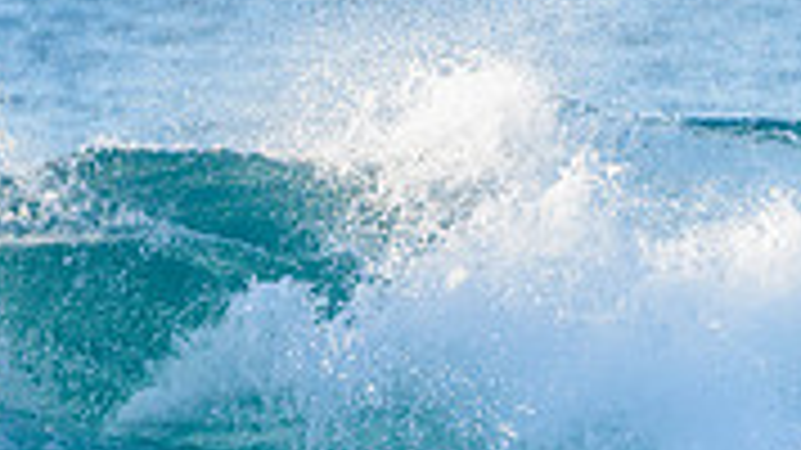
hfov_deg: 1.3
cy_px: 475
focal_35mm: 1711
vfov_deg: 0.7
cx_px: -194
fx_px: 36330
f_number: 5.6
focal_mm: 500
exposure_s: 1/2000
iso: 450
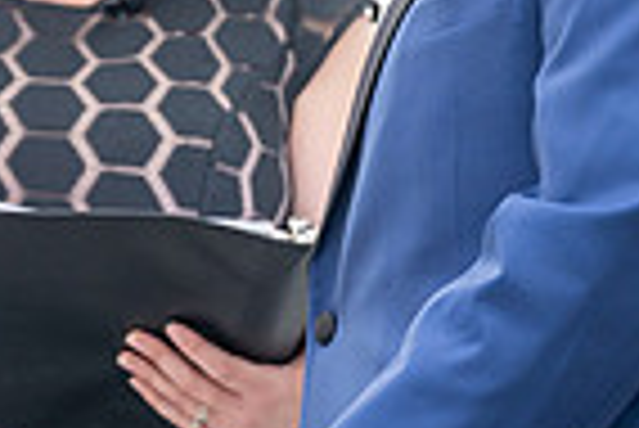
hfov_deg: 2.4
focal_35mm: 853
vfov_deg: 1.6
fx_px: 15156
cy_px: 18
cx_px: 108
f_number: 4
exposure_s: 1/200
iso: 125
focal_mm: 198
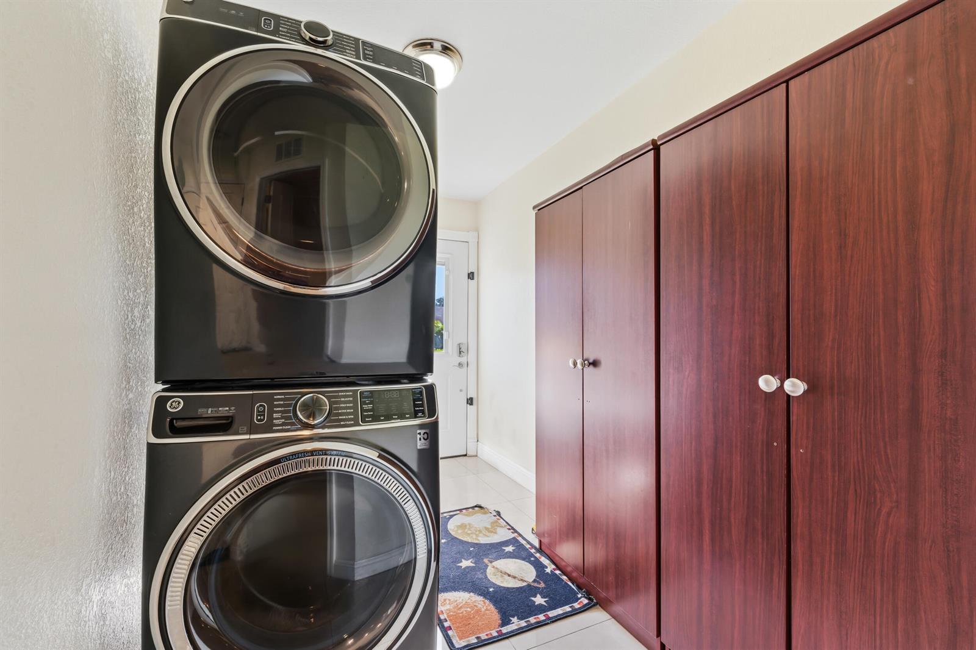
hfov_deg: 104.3
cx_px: 488
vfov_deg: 81.2
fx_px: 379
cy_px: 325
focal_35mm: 14
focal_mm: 14
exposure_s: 1/1.67
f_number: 9
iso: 250
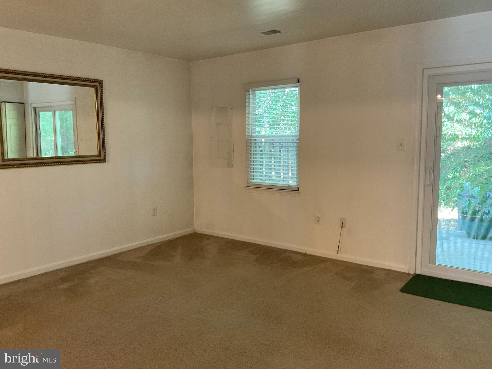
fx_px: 412
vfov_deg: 48.2
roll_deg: +0.5
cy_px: 184
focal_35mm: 29
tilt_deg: -6.7
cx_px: 246
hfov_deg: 61.7
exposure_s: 1/60
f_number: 1.8
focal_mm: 3
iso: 200
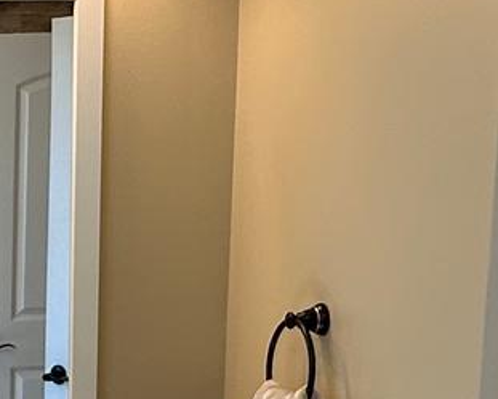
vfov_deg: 16.8
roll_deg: +1.3
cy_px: 391
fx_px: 1327
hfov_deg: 19.6
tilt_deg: -10.6
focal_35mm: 90
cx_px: -141
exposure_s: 1/120
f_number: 2.2
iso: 50
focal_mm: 2.22
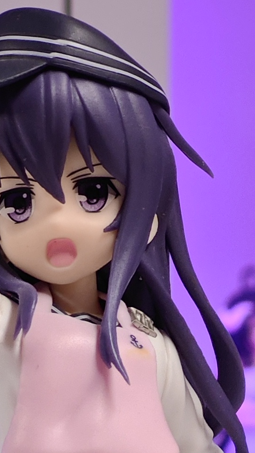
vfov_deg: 7.2
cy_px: 694
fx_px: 3537
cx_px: 165
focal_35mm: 294
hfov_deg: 4.1
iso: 400
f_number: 2.4
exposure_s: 1/18.9
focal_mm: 7.48
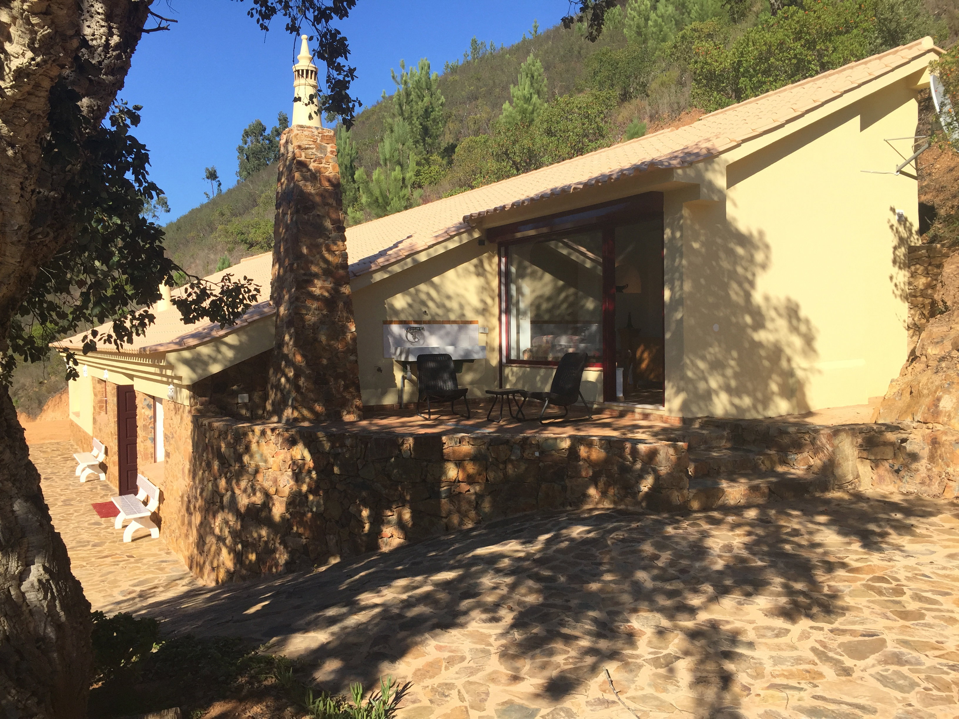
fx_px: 803
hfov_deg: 61.7
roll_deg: +0.2
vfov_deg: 48.2
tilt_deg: -1.3
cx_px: 480
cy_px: 360
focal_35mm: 29
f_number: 2.2
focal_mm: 4.15
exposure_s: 1/1721
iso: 32
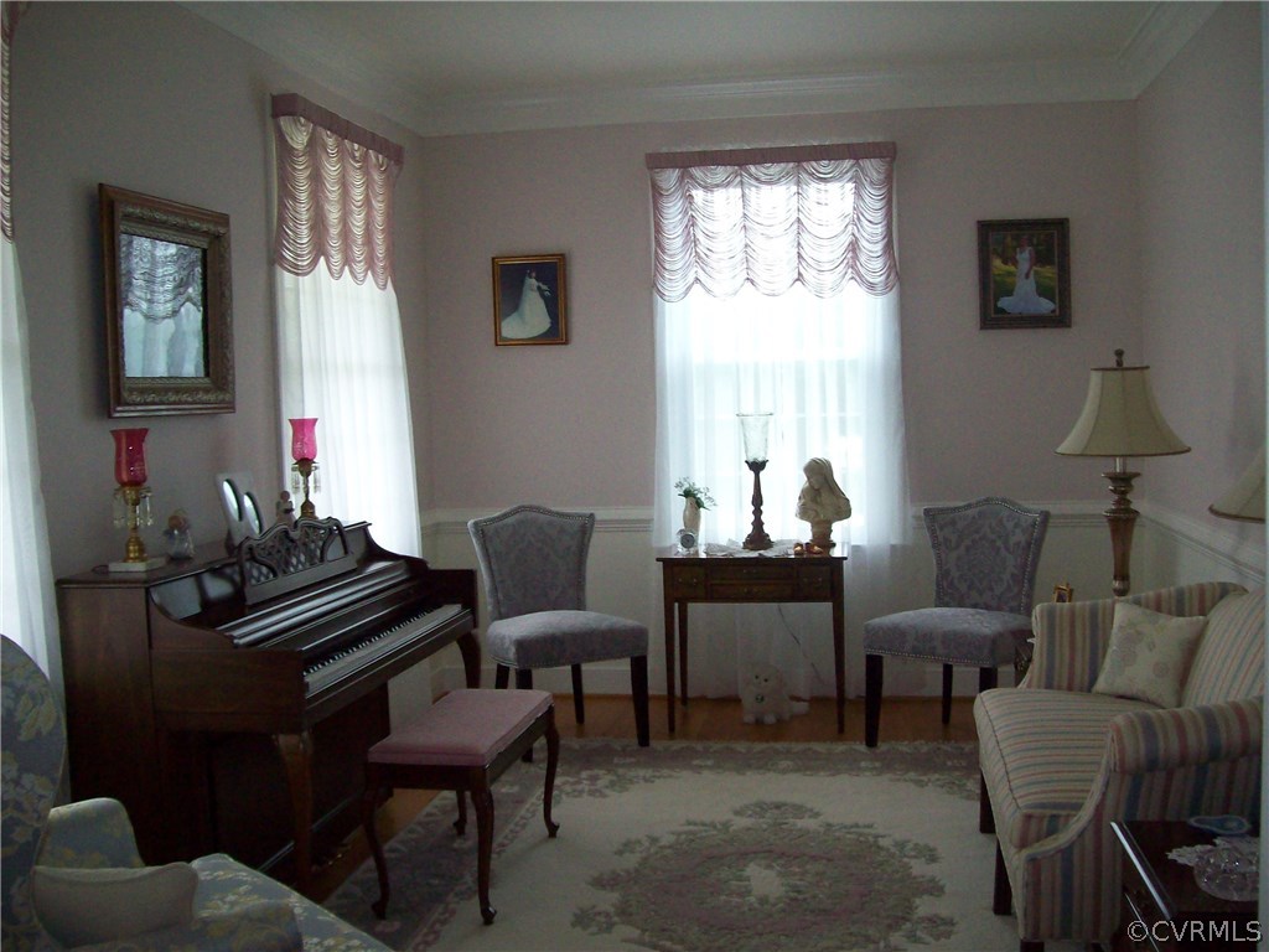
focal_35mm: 36
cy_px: 476
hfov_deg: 51.4
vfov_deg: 39.7
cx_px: 634
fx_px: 1320
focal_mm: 6
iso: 200
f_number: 2.7
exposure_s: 1/64
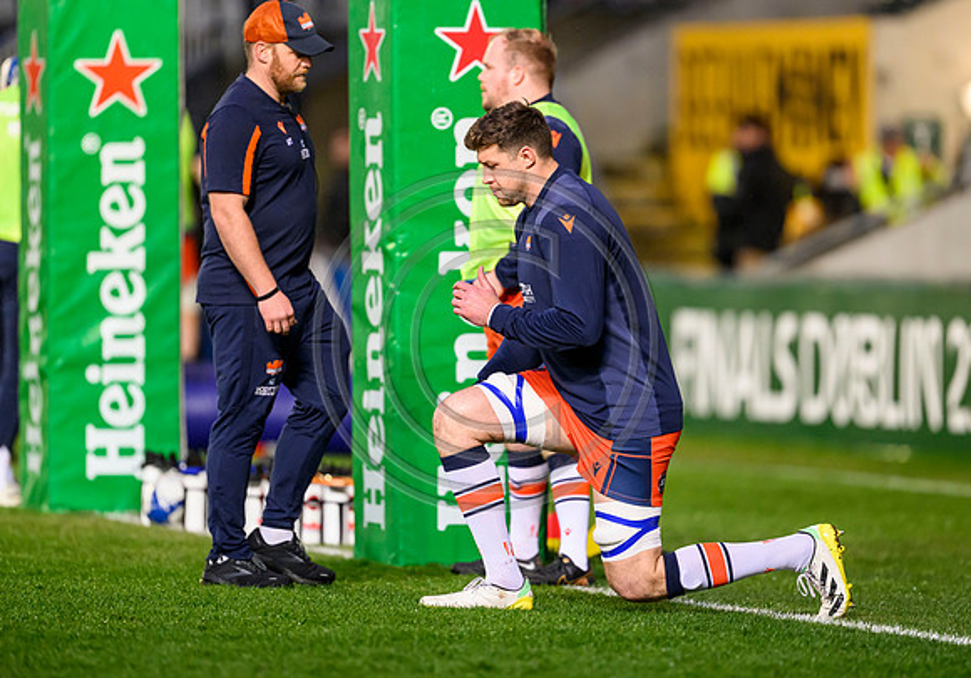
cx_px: 508
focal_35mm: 413
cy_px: 339
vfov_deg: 3.4
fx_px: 11298
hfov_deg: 4.9
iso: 4000
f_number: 3.2
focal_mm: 400
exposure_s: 1/1000
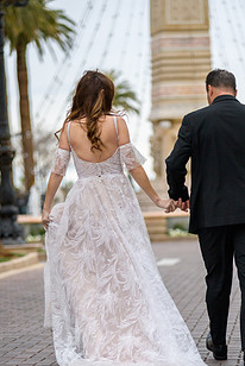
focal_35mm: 178
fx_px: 1813
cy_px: 227
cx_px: 139
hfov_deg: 7.7
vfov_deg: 11.5
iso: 250
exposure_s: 1/3200
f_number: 2.8
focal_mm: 122
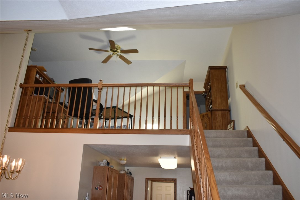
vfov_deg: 43.6
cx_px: 150
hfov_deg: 61.9
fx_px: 250
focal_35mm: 30
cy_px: 100
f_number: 5
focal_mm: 20
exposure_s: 1/200
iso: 720
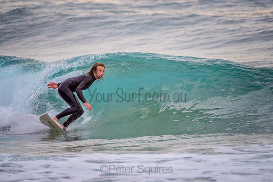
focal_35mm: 613
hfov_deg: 3.4
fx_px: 4651
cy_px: 70
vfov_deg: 2.2
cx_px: 133
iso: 450
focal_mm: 500
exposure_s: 1/800
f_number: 5.6
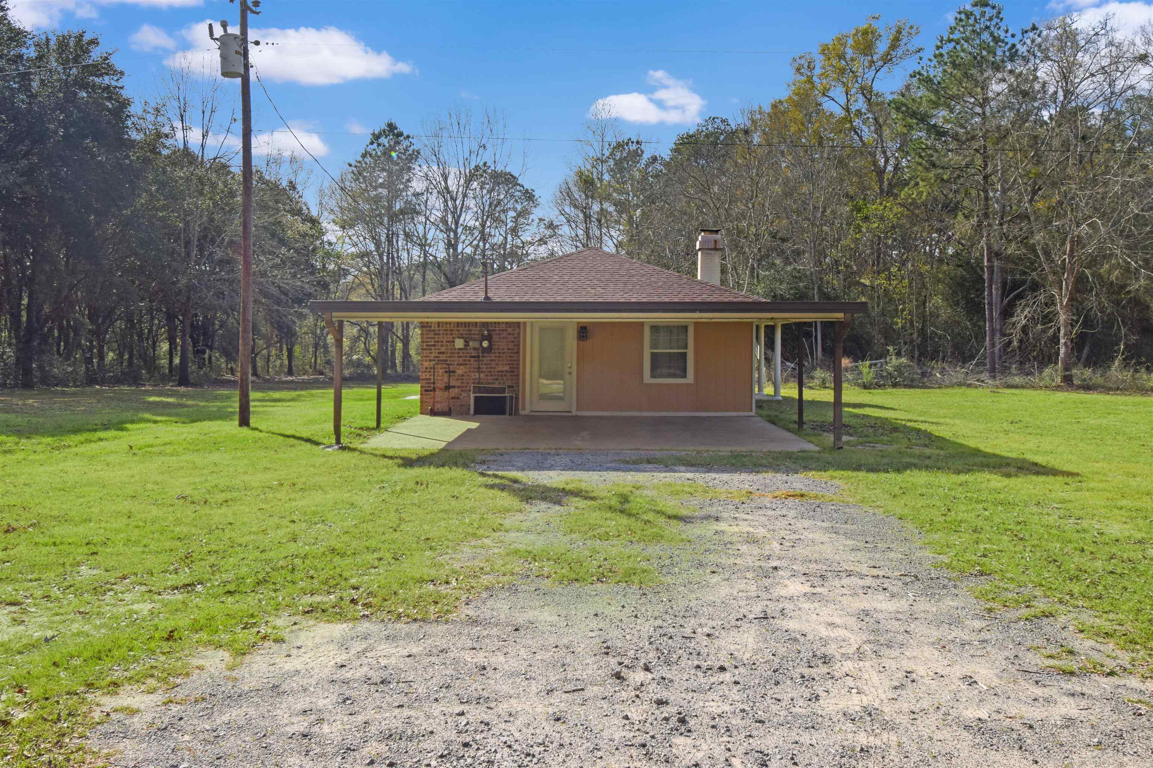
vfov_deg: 43.6
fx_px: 961
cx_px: 576
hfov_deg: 61.9
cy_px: 384
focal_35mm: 30
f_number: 11
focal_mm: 20
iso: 100
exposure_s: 1/200
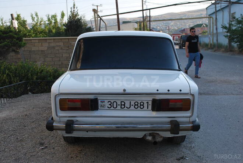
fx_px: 304
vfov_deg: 30.0
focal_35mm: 45
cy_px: 82
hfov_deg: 43.6
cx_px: 122
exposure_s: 1/160
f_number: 6.3
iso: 100
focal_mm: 30
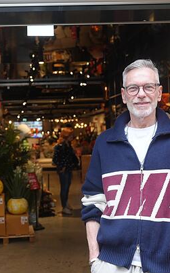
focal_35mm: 54
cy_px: 137
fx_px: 401
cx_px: 42
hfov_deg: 23.7
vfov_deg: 37.5
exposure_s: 1/160
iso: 500
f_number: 4
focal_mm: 35
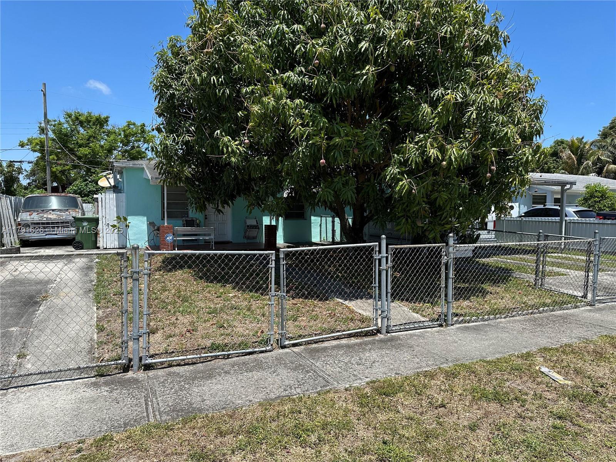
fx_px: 427
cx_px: 308
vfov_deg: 56.8
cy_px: 231
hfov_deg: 71.6
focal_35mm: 24
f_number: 1.78
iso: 80
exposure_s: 1/2967
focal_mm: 6.86
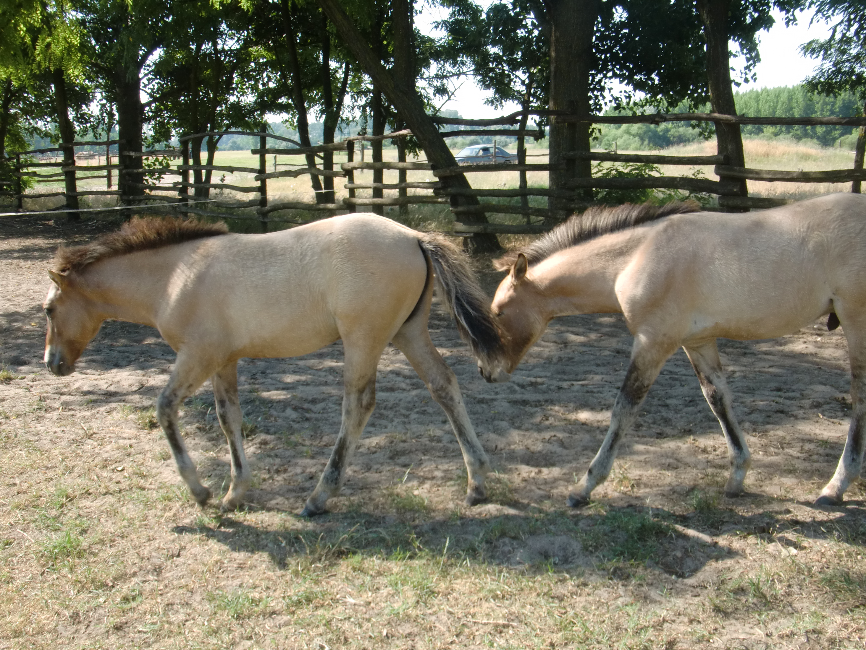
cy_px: 325
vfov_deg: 37.7
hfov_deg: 49.0
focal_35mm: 38
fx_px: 951
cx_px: 433
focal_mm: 6.66
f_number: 3.9
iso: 64
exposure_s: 1/160
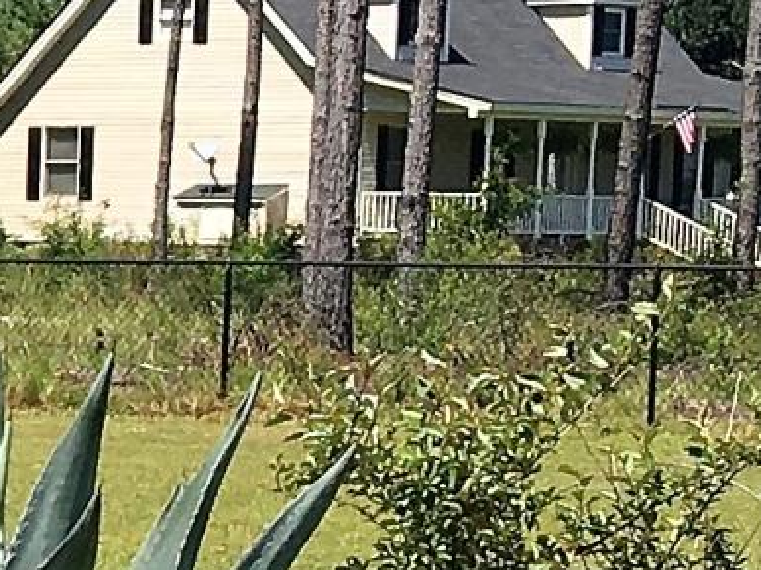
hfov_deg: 8.3
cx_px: -863
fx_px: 4945
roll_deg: -0.9
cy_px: 792
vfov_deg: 6.5
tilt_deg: -5.9
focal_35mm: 225
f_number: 2.2
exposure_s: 1/1451
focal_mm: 4.15
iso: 25
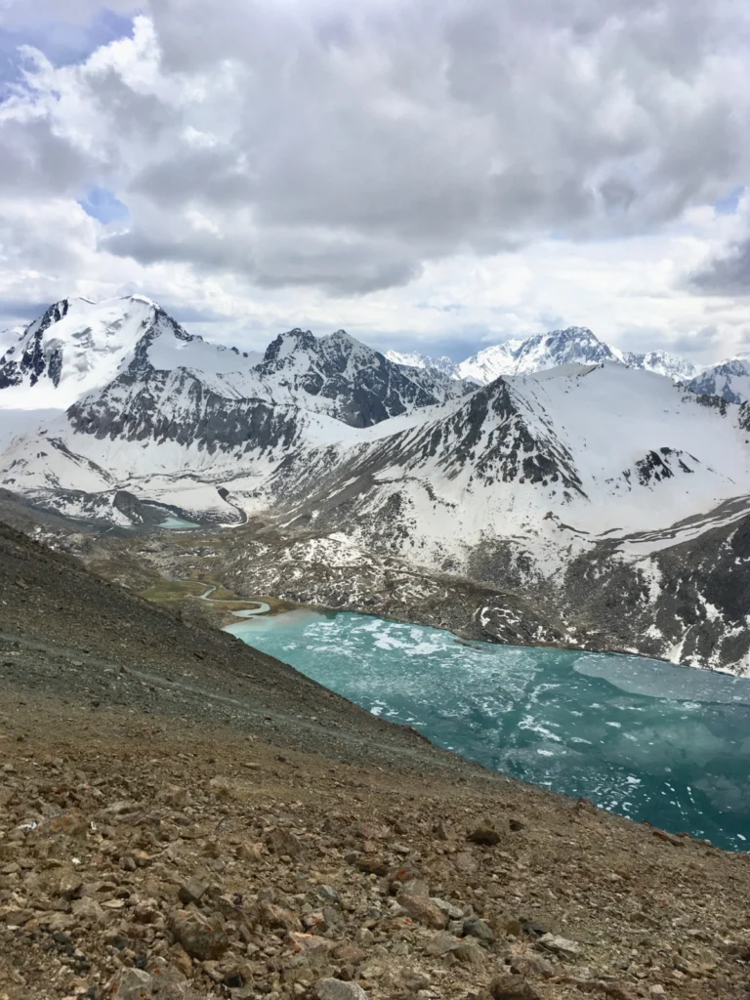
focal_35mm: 29
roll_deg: +0.5
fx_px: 838
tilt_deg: -9.4
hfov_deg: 48.2
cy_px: 500
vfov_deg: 61.7
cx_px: 375
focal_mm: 4.15
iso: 25
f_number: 2.2
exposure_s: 1/3077
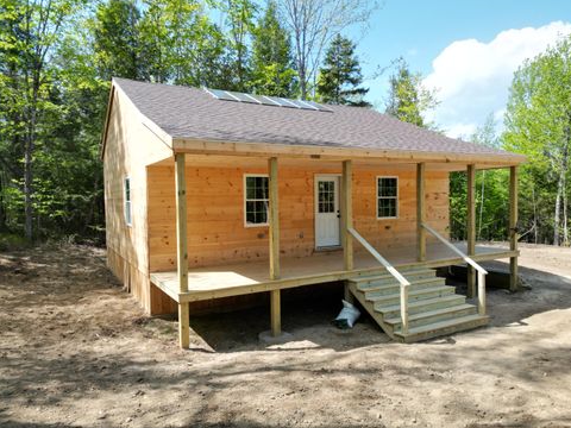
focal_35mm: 25
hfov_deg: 69.4
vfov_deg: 54.9
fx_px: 412
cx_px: 296
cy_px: 213
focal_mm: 6.72
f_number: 1.7
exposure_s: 1/2000
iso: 200
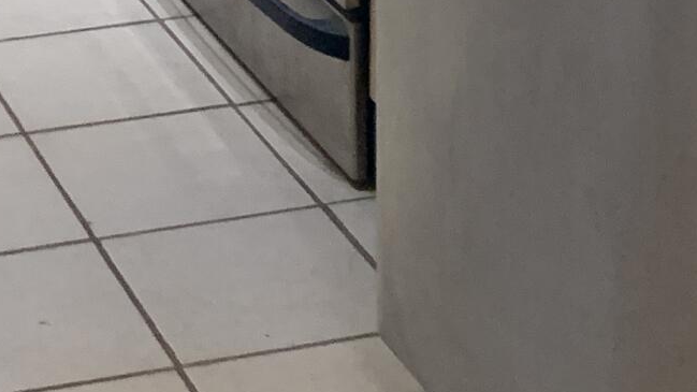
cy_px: -506
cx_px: -70
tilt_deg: -11.3
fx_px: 2421
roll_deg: +2.2
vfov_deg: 8.5
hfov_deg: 15.9
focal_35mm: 131
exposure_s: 1/60
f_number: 1.8
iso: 320
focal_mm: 4.25
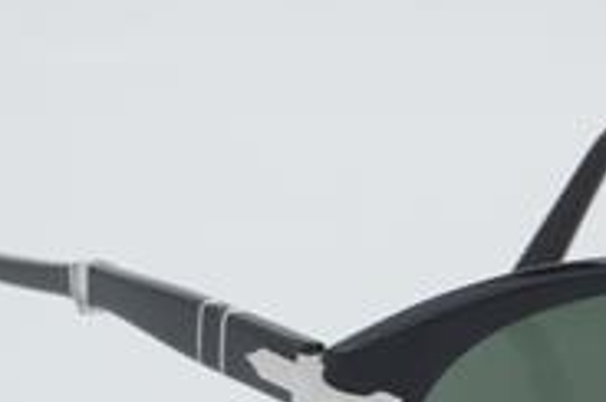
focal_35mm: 163
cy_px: 395
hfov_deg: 12.5
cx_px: 547
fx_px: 2739
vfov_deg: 8.3
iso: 100
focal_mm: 50
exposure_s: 1/4
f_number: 32
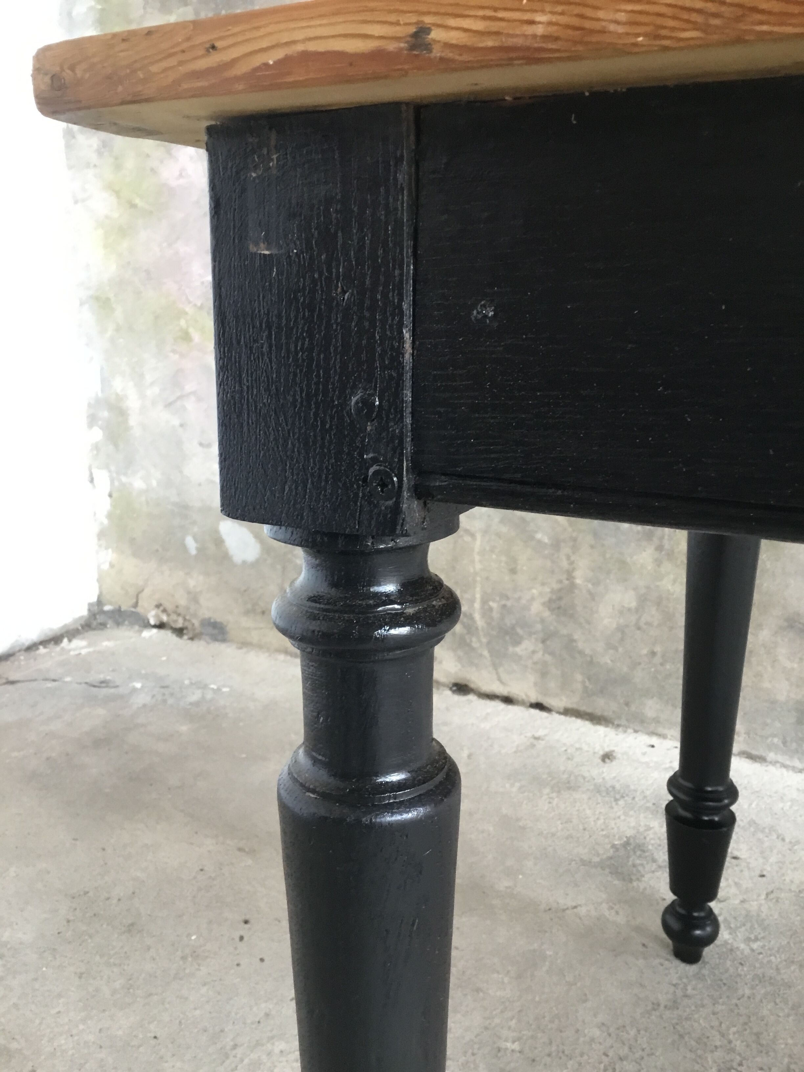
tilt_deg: -13.3
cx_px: 402
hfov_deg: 45.4
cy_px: 536
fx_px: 960
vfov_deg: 58.4
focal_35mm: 31
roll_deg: -1.2
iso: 125
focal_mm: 3.3
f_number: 2.4
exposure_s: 1/33
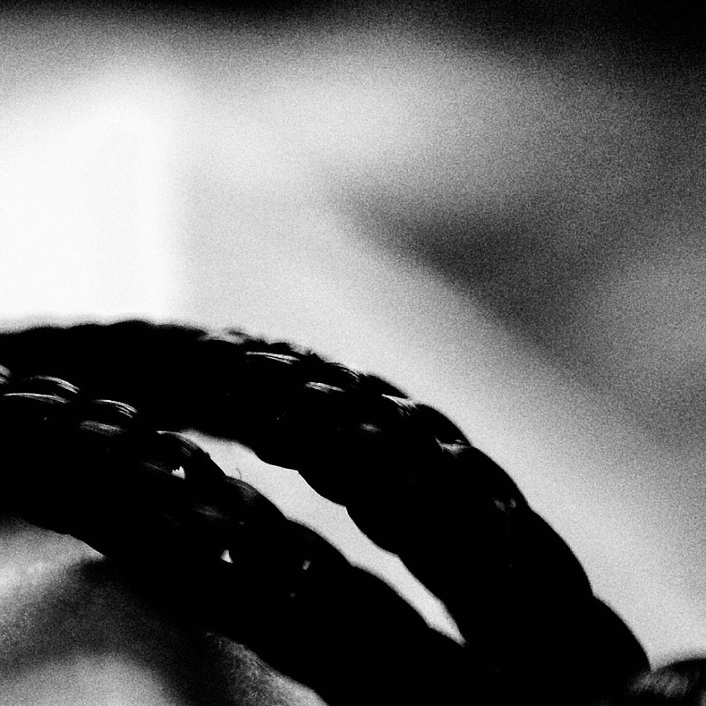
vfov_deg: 32.3
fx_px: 1200
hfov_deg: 31.7
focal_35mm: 52
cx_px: 118
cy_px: 506
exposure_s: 1/30
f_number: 2.2
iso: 125
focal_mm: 4.15
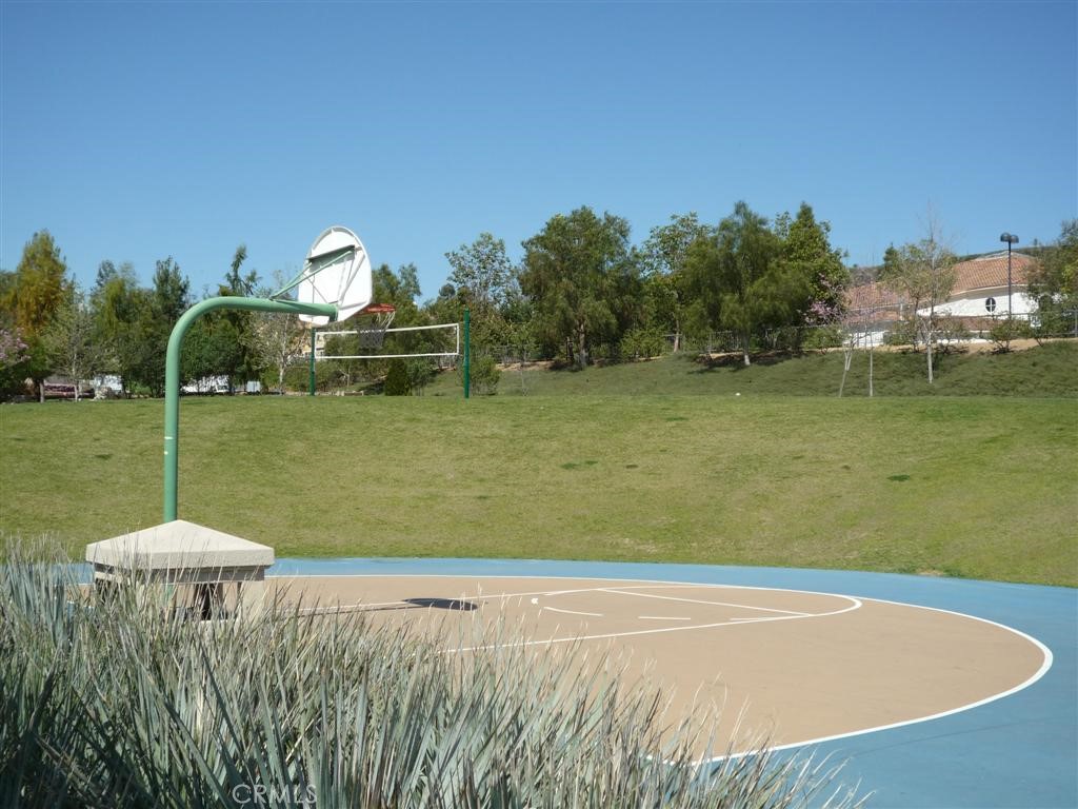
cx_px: 539
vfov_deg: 32.9
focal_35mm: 44
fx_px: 1370
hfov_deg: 42.9
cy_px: 404
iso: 100
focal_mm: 7.8
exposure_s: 1/800
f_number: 5
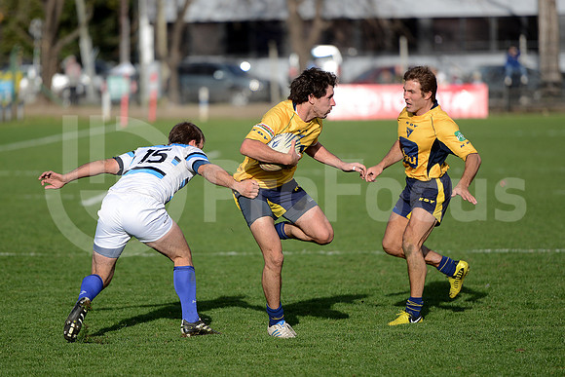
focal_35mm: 195
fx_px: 3061
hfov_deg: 10.5
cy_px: 188
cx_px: 282
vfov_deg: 7.0
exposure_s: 1/2000
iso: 250
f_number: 2.8
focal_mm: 195
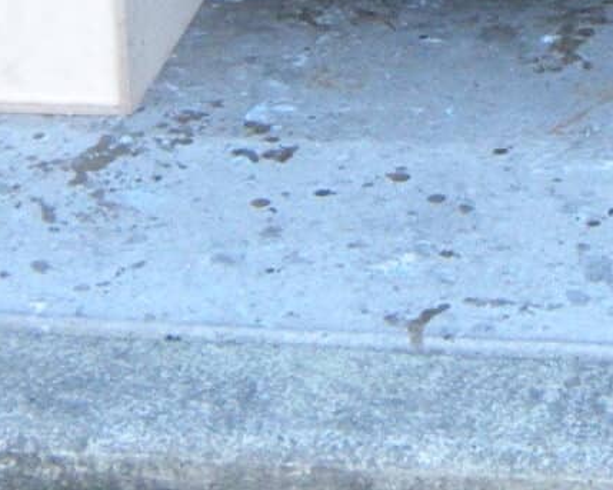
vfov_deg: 7.2
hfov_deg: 9.2
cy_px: -560
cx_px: 956
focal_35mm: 204
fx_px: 3700
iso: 153
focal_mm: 5.9
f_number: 3.8
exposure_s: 1/53
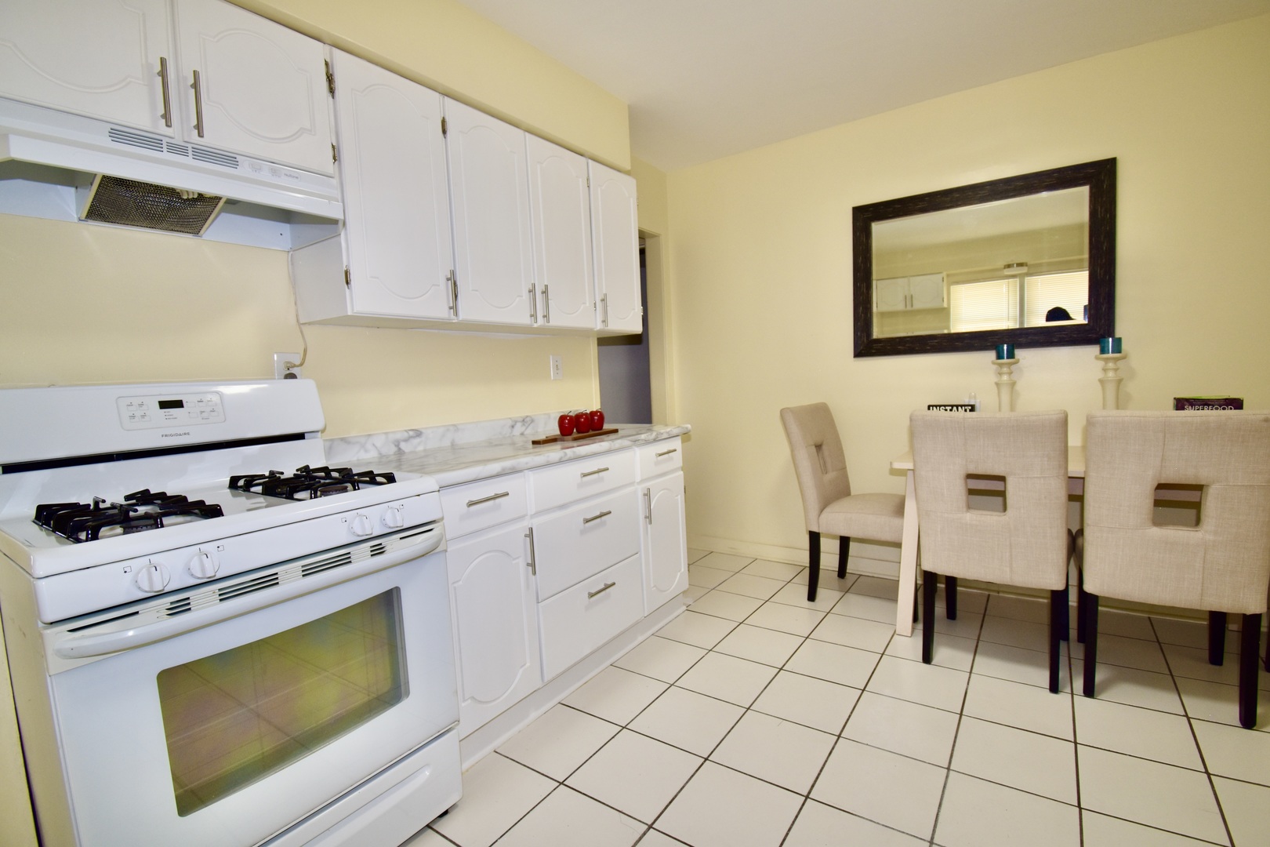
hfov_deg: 100.4
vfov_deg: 77.3
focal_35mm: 15
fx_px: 529
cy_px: 424
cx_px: 635
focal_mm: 10
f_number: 4.5
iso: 360
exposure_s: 1/60
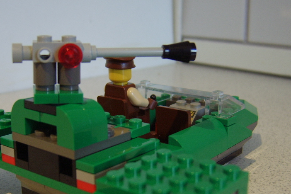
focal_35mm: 47
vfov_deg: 28.3
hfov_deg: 41.8
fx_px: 380
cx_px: 121
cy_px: 142
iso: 100
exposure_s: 1/36
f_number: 2.7
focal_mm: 8.13
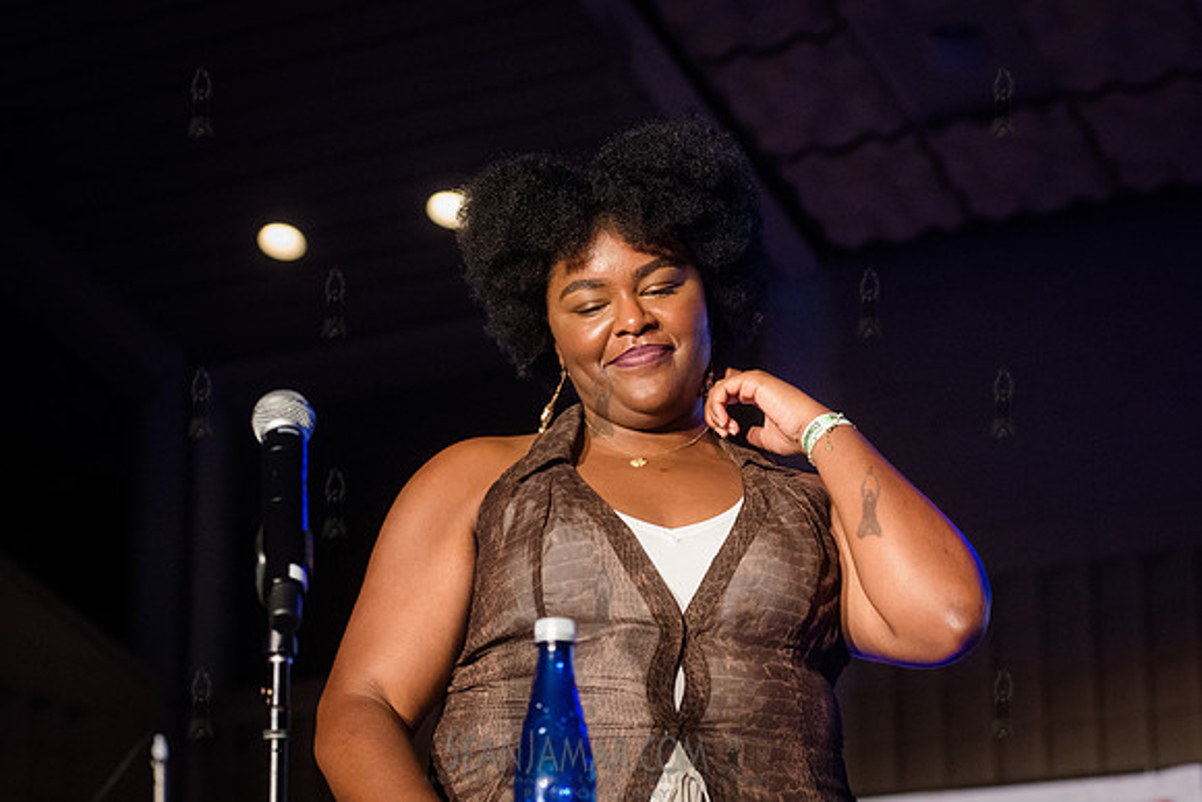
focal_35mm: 98
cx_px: 561
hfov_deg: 20.9
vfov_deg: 14.0
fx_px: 3266
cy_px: 407
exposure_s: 1/500
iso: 6400
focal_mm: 80
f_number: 4.5
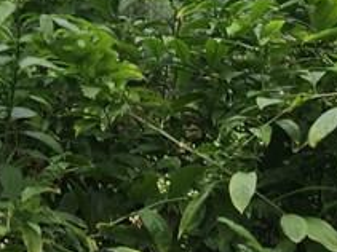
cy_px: -88
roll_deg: -0.9
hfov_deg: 12.6
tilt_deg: -4.4
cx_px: -292
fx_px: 1372
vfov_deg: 10.3
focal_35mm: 141
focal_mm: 4.15
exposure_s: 1/40
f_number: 2.2
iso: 32
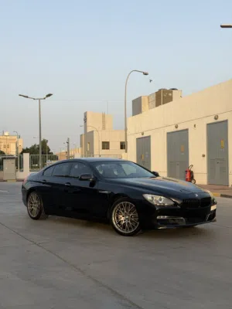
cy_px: 154
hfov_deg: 30.3
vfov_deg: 39.7
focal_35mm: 48
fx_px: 429
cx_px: 116
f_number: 1.78
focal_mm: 6.76
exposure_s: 1/1041
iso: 64
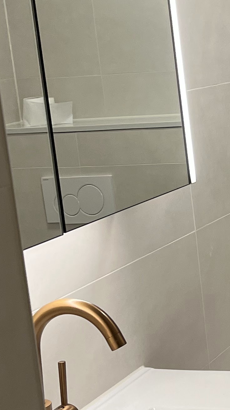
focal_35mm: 87
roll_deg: +3.6
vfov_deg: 24.4
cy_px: 164
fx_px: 944
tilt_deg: -10.1
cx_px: 422
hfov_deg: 12.6
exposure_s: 1/100
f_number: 1.6
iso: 125
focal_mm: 5.1
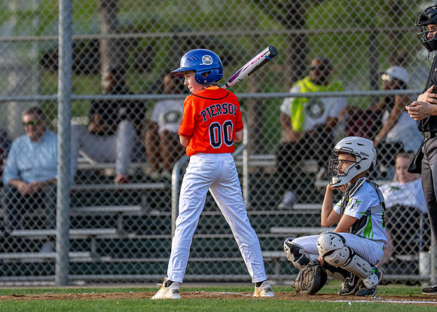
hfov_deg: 5.3
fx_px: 4758
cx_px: 185
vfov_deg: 3.8
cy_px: 124
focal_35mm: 383
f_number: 2.8
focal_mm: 200
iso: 400
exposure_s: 1/2000
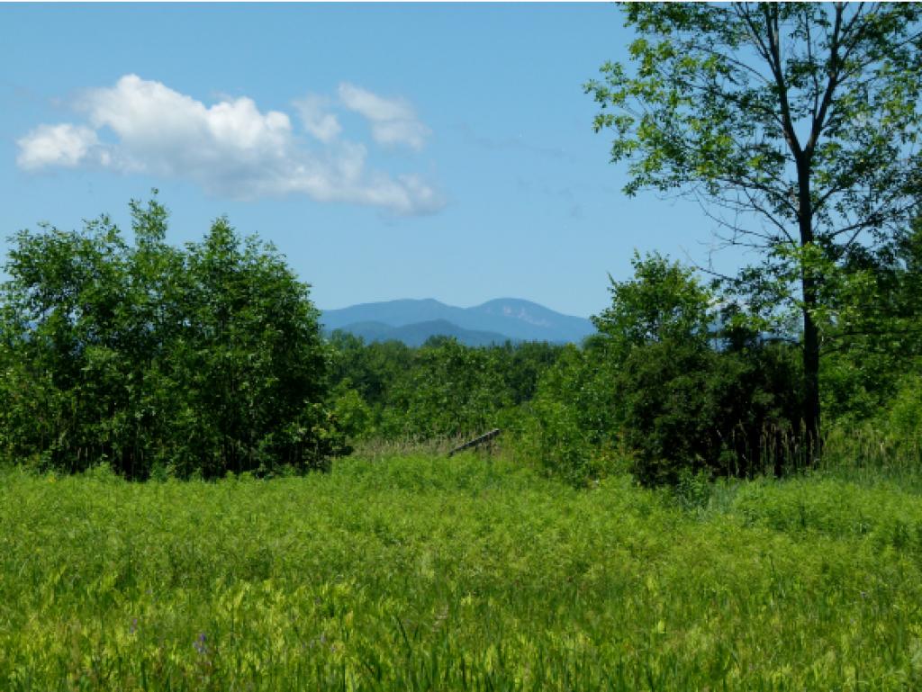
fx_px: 3064
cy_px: 346
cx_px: 461
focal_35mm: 115
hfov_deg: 17.1
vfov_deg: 12.9
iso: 100
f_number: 4
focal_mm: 20.7
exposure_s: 1/1000
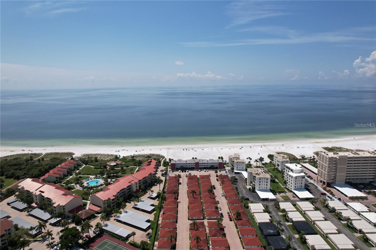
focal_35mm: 22
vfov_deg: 57.2
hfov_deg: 78.6
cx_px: 188
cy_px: 125
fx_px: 230
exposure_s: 1/4000
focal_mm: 8.38
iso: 110
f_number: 2.8
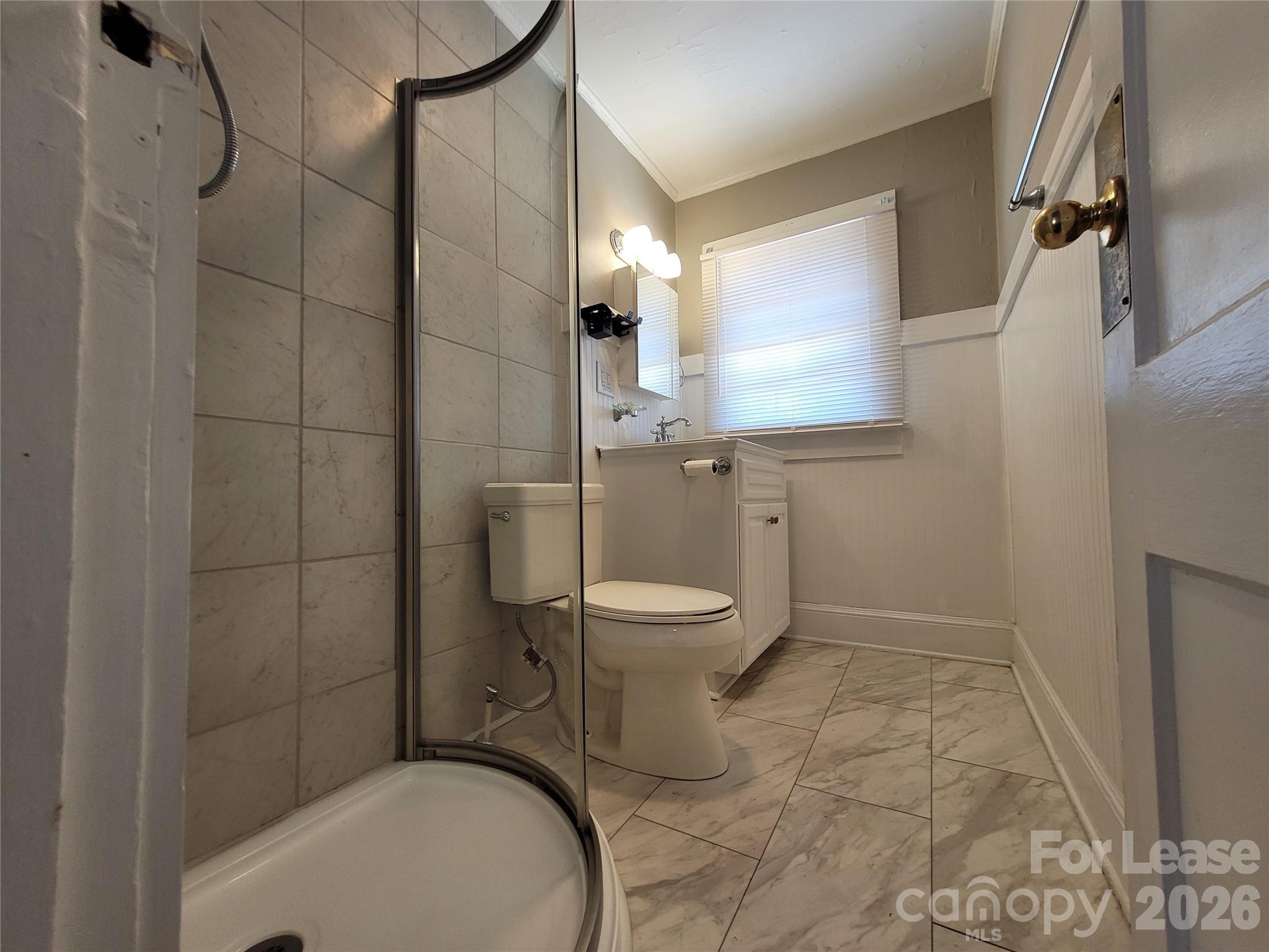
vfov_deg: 89.9
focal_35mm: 13
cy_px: 476
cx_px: 634
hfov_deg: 106.2
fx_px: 477
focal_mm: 1.74
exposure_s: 1/60
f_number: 2.2
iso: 80
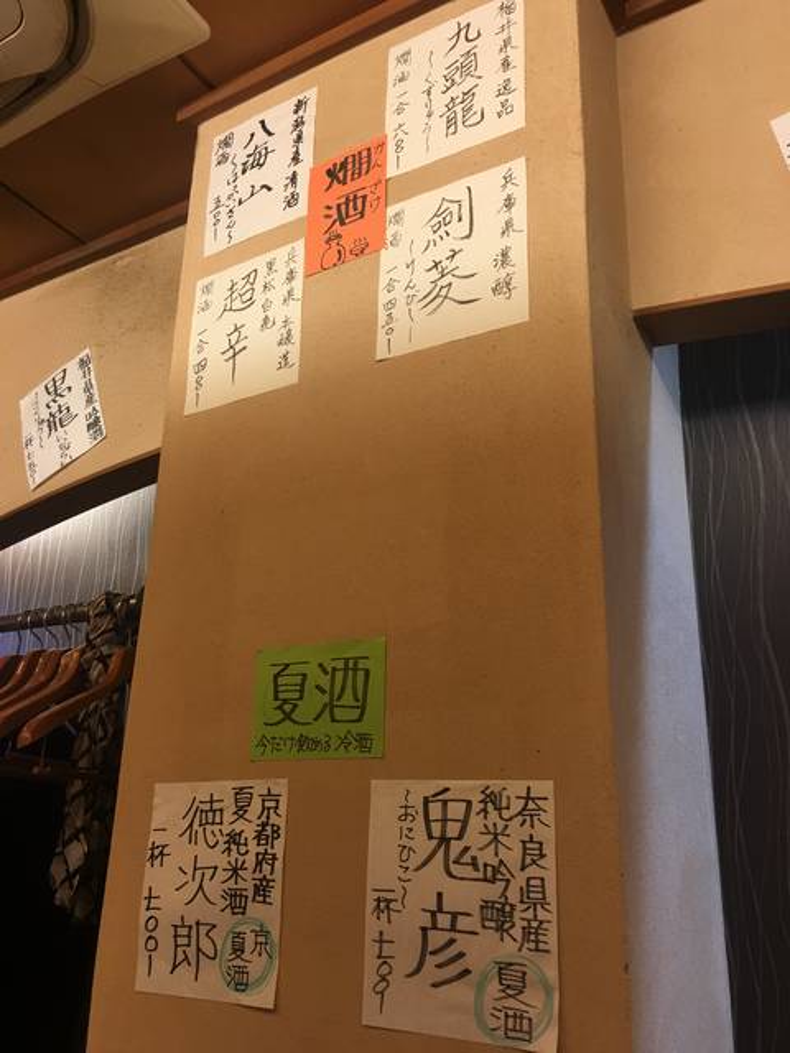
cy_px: 526
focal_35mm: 29
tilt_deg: +20.6
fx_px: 882
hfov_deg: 48.2
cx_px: 395
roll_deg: -1.6
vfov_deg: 61.7
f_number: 2.2
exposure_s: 1/15
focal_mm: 4.15
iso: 25
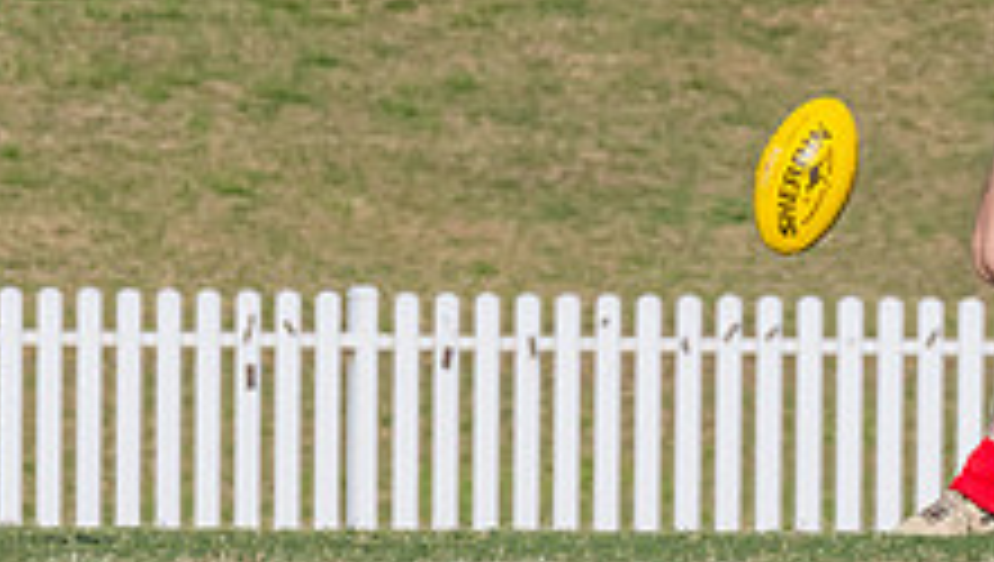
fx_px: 46292
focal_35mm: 1754
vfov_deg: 0.7
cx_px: 1179
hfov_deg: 1.2
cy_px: -33
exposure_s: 1/1250
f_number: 14
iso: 800
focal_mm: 420
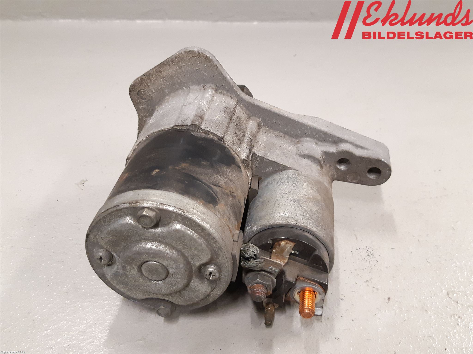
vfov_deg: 53.1
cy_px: 177
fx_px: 355
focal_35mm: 26
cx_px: 236
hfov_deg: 67.3
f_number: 1.7
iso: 250
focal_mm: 3.93
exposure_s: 1/50
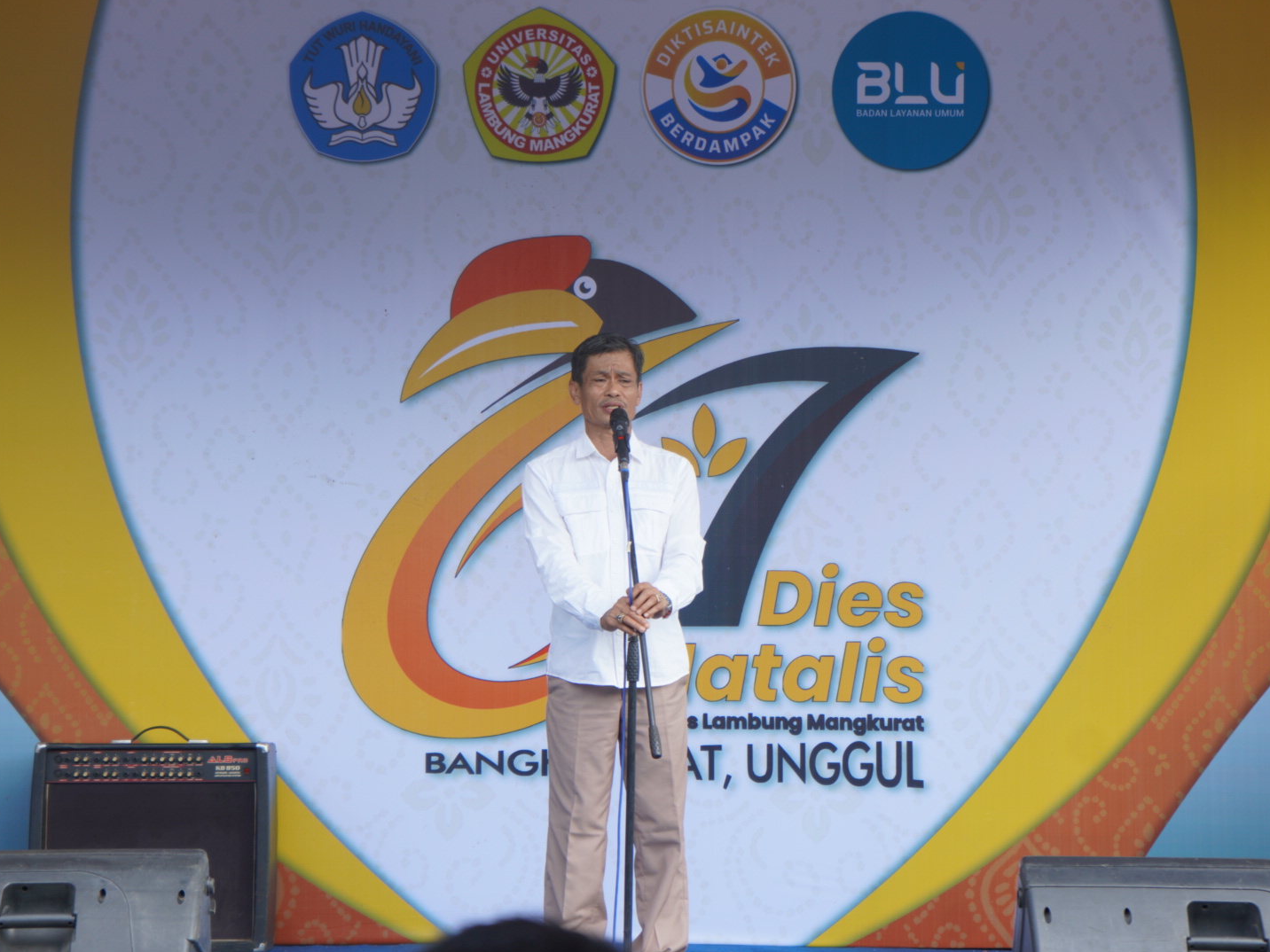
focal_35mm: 114
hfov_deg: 17.3
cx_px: 590
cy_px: 476
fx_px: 4182
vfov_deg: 13.0
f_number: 5.6
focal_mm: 70
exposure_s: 1/125
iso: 125
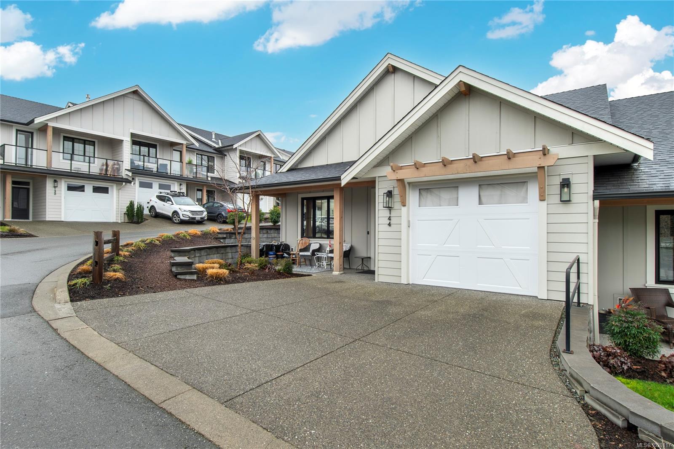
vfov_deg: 67.4
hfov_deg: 90.0
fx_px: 337
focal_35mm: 18
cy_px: 224
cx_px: 337
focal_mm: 12
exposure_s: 1/100
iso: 320
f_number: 8
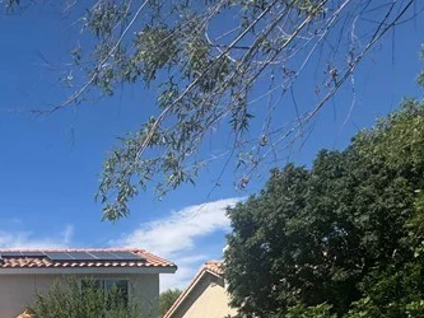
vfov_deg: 27.8
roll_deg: +0.8
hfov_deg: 38.7
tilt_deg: -4.0
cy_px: 416
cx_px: -3
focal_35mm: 43
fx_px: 527
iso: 50
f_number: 2.2
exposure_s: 1/2674
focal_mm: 2.22
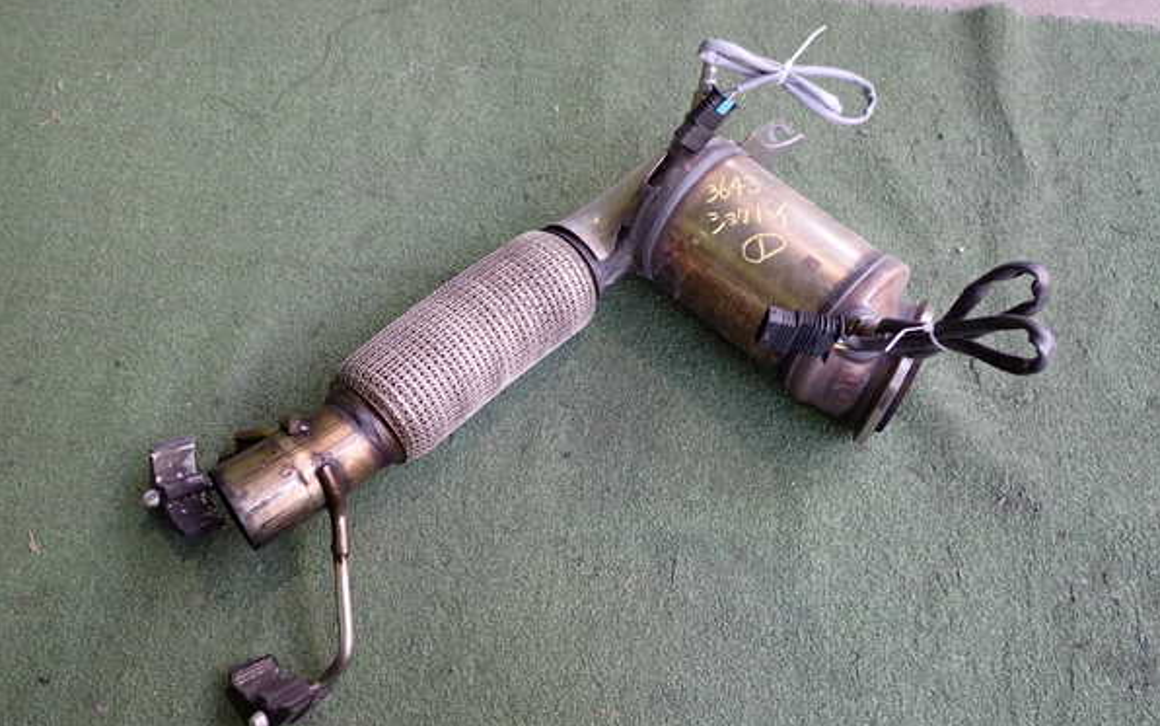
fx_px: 1012
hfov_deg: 59.6
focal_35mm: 32
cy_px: 360
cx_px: 582
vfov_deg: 39.5
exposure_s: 1/50
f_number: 2.3
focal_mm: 5.4
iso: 200
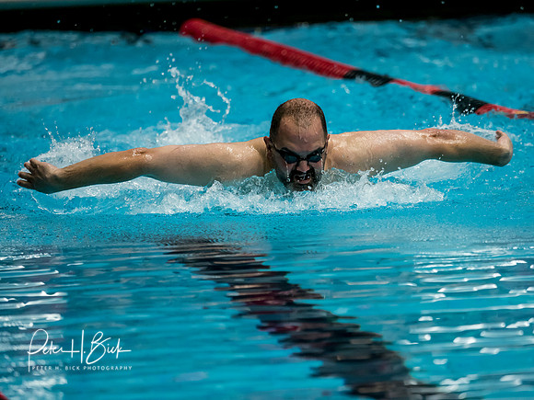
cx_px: 296
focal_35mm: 315
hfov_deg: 6.3
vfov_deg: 4.7
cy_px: 179
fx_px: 4852
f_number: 2.8
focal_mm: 142
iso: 2000
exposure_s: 1/1000
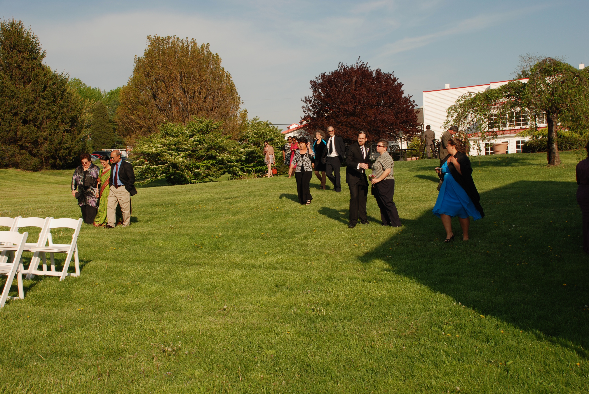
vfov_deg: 29.0
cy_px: 197
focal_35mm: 46
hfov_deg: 42.3
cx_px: 294
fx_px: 762
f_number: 8
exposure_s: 1/200
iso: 100
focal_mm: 31
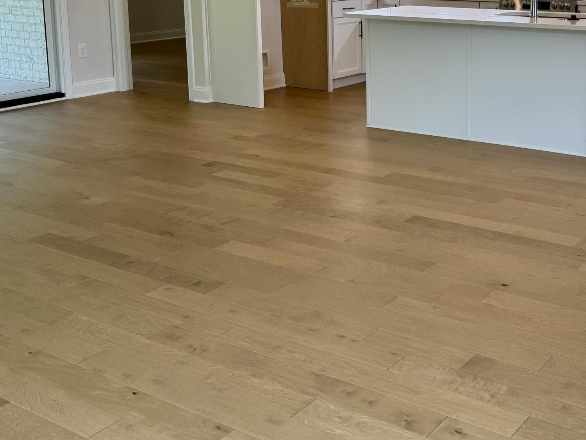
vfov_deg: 29.5
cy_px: 83
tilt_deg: -10.5
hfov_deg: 38.8
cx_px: 427
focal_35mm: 48
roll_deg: +0.4
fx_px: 813
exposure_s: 1/120
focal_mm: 6.76
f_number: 1.78
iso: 80
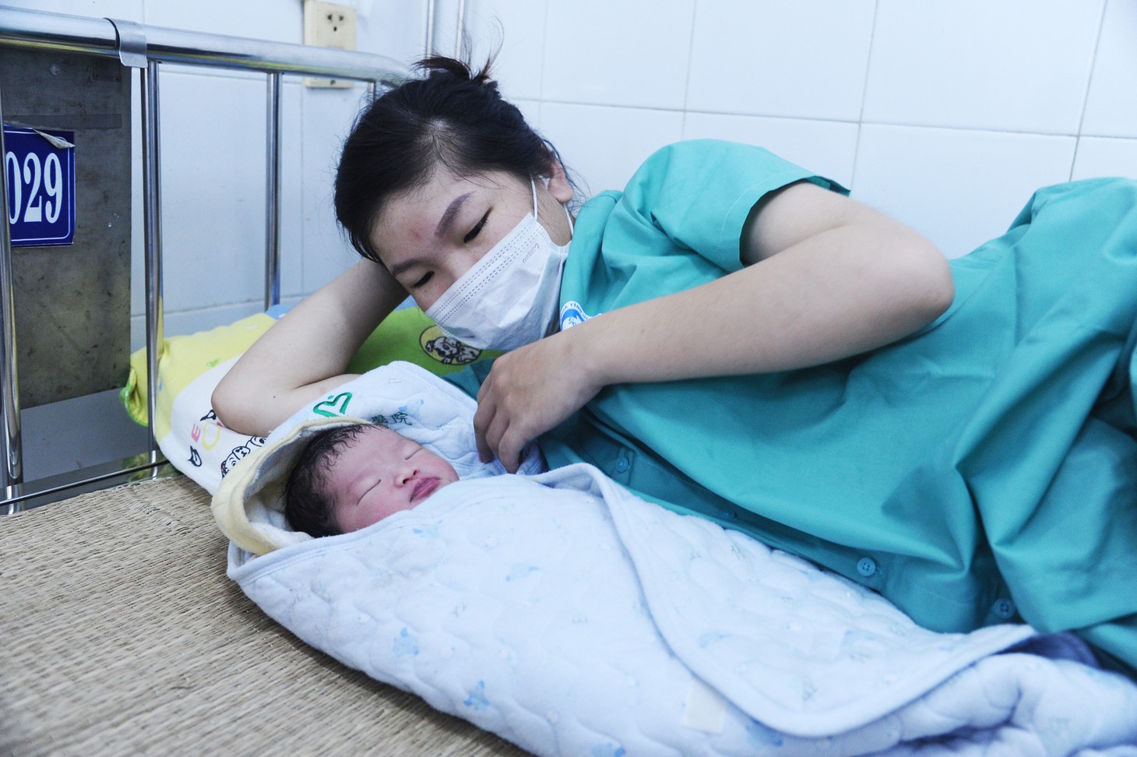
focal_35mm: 34
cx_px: 568
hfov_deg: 55.8
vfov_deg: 38.8
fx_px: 1073
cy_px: 378
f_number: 4.5
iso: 1600
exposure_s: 1/50
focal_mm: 34
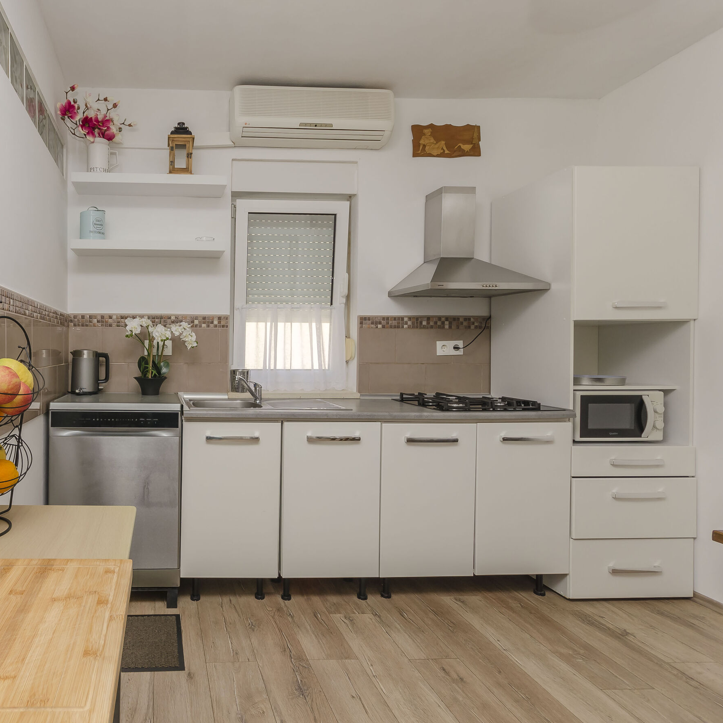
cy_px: 356
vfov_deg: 74.8
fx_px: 473
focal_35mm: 20
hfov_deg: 69.6
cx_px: 177
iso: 100
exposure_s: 1/100
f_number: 8
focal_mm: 10
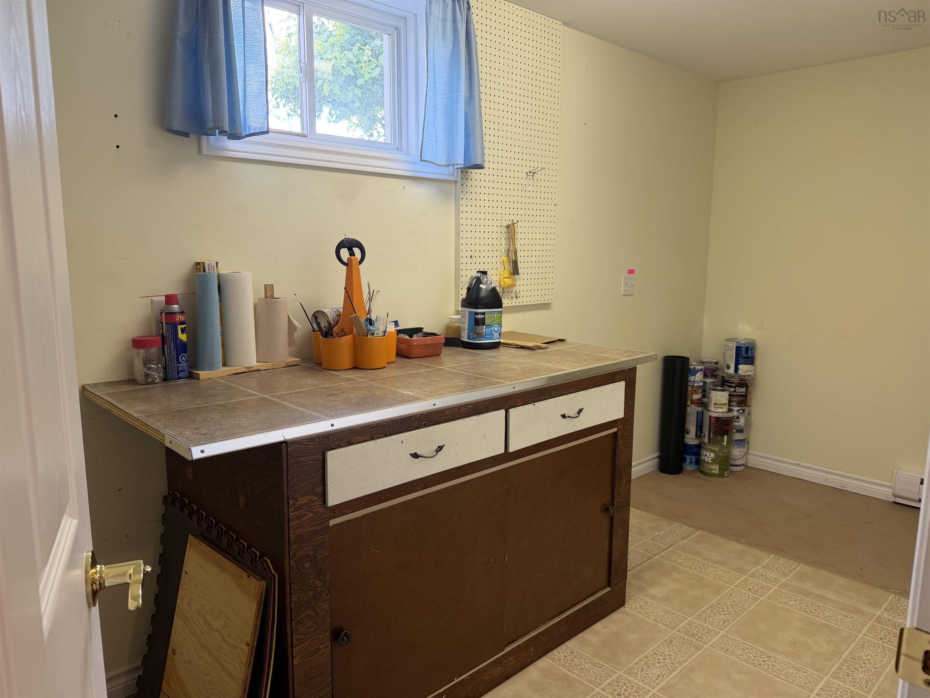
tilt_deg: -8.4
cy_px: 349
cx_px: 465
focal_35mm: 24
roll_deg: +0.3
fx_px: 645
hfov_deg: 71.6
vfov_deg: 56.8
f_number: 1.78
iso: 160
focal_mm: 6.76
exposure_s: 1/120
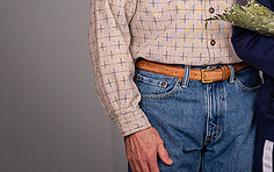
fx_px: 1996
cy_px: 47
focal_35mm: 267
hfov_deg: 7.8
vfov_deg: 4.9
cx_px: 318
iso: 400
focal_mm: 50
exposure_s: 1/200
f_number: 8
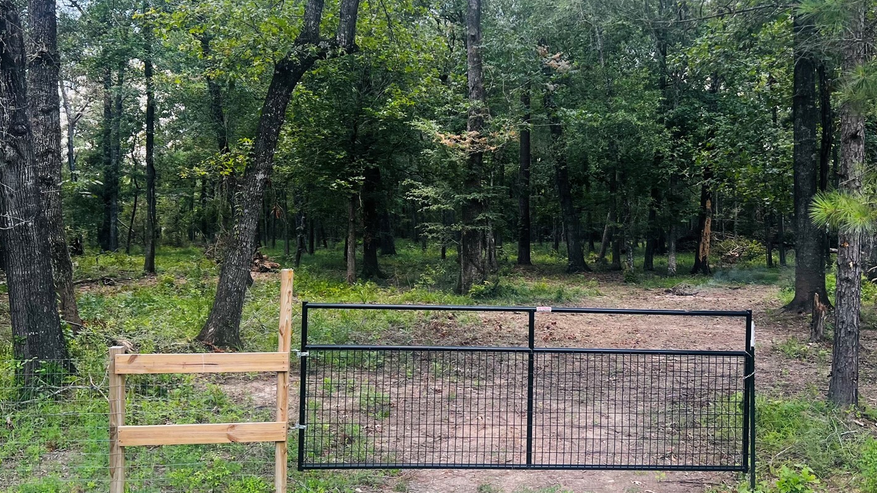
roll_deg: -1.0
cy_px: 219
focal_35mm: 41
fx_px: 953
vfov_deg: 29.0
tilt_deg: +1.9
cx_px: 445
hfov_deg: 49.4
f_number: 1.5
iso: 50
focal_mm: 5.7
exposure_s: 1/306
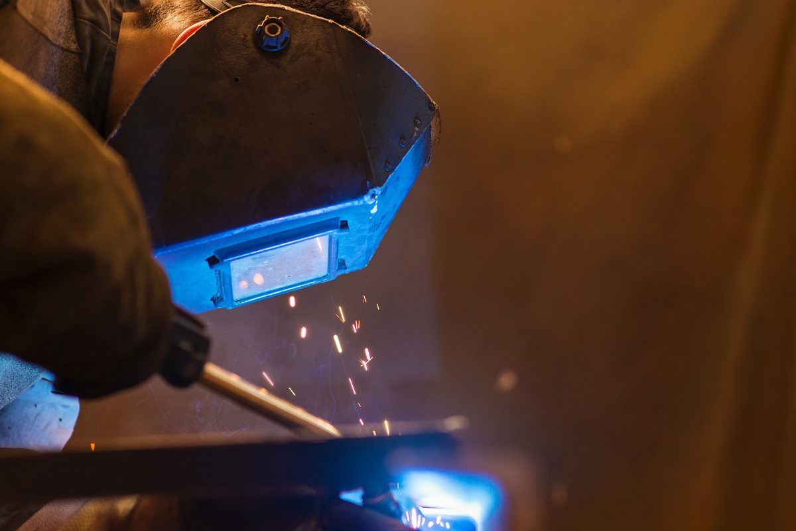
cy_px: 266
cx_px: 398
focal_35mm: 85
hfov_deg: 23.9
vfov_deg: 16.1
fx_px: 1879
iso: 800
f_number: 2.8
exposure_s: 1/200
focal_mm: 85
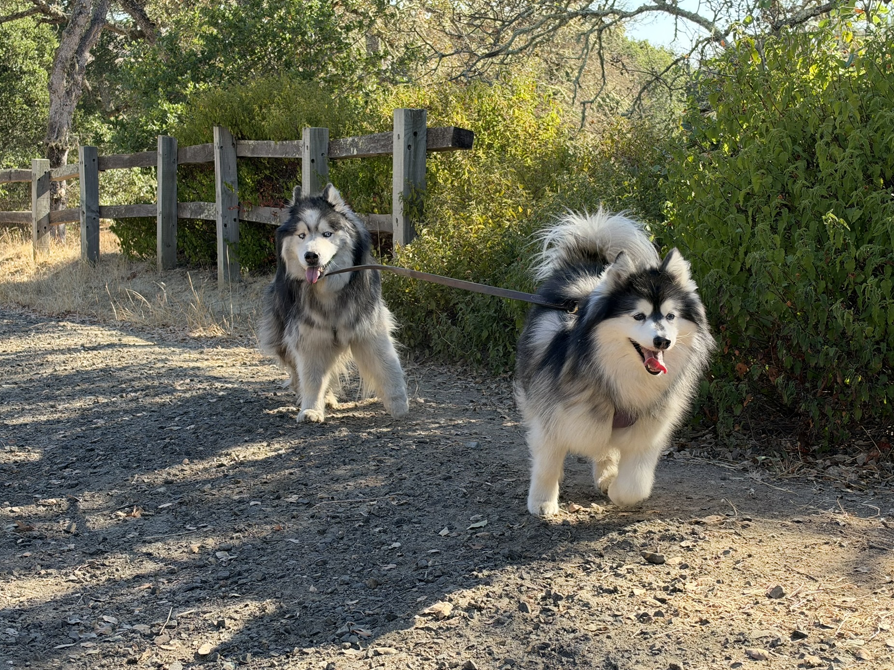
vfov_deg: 27.5
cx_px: 440
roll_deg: -0.8
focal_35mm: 53
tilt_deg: -10.0
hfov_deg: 36.2
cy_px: 328
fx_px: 1369
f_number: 1.8
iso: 100
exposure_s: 1/612
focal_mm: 6.93
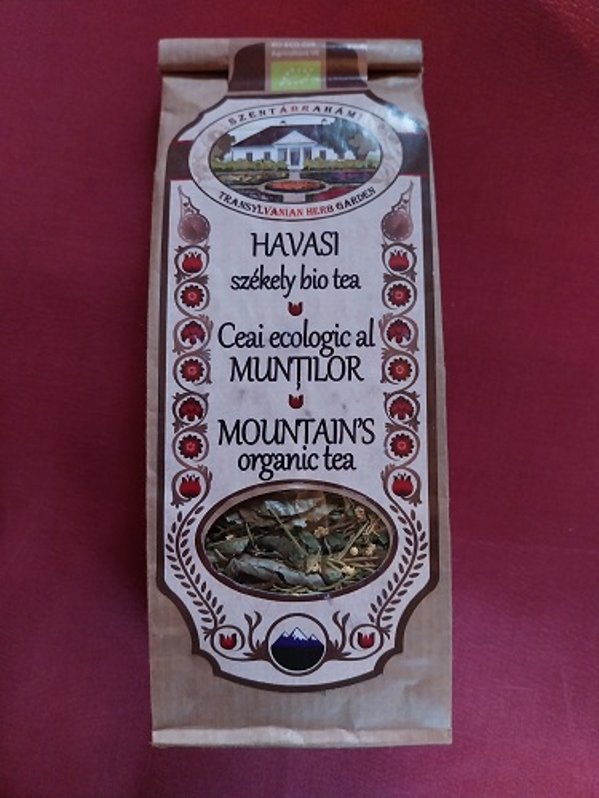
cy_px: 399
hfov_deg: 53.1
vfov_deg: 67.3
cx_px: 300
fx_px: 600
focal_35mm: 26
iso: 320
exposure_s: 1/25
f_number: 1.8
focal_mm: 4
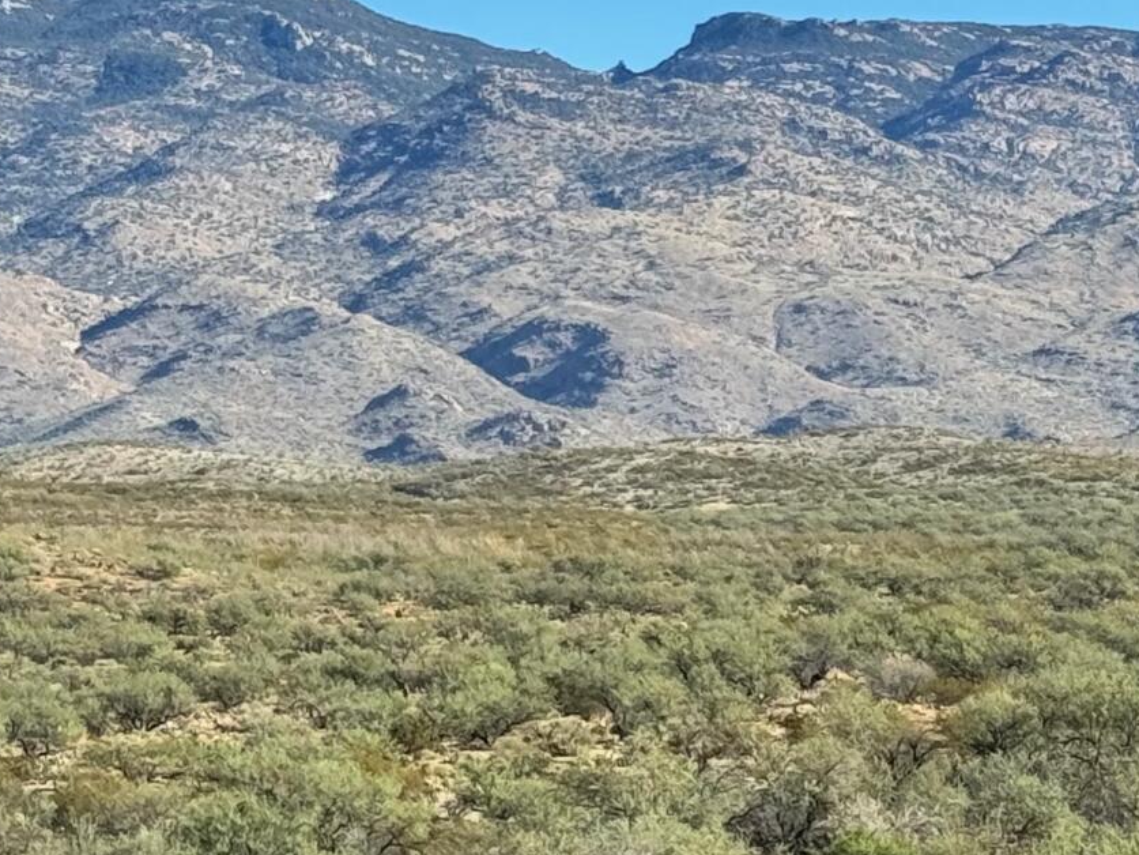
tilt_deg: -2.6
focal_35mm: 172
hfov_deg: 11.4
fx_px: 5660
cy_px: 737
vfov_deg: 8.6
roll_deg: +1.7
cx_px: 1172
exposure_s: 1/2415
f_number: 1.78
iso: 64
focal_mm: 6.76
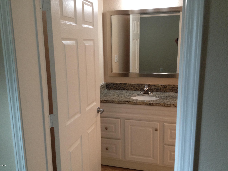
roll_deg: +1.5
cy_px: 86
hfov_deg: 52.6
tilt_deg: -10.2
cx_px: 114
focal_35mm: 35
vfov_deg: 40.7
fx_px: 231
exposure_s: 1/20
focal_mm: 4.28
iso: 125
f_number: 2.4
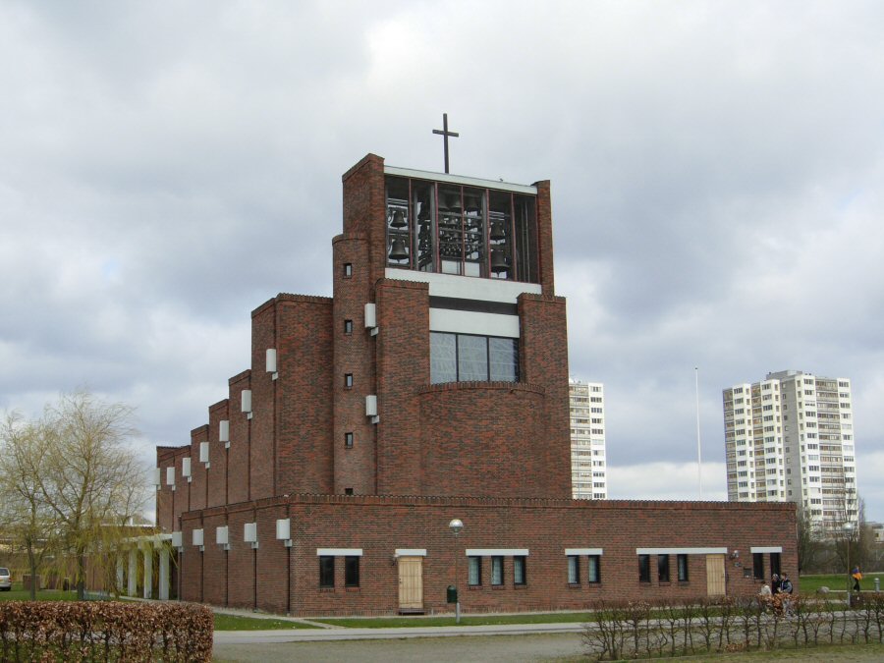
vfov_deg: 39.7
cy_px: 332
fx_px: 919
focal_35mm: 36
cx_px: 442
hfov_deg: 51.4
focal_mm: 7.5
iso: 50
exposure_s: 1/242
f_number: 5.4
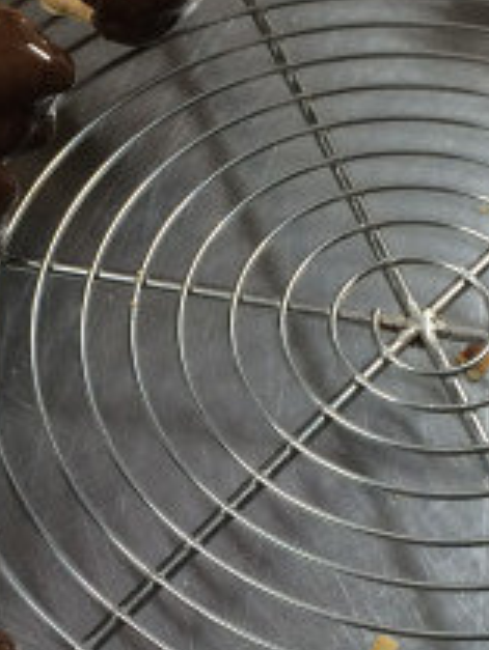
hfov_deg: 16.1
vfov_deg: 21.0
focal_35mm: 92
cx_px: 181
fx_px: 1731
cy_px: 550
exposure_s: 1/30
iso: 50
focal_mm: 4.12
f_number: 2.2
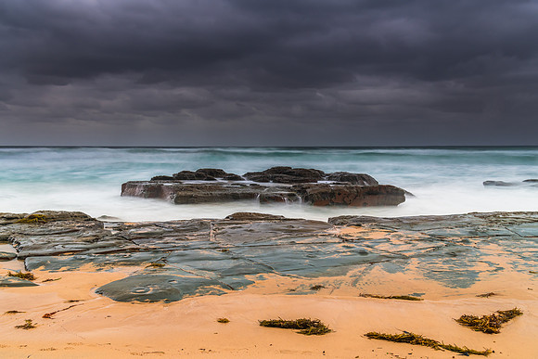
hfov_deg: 54.4
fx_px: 523
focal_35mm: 35
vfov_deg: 37.9
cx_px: 269
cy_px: 180
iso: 250
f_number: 6.3
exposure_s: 6
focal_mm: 34
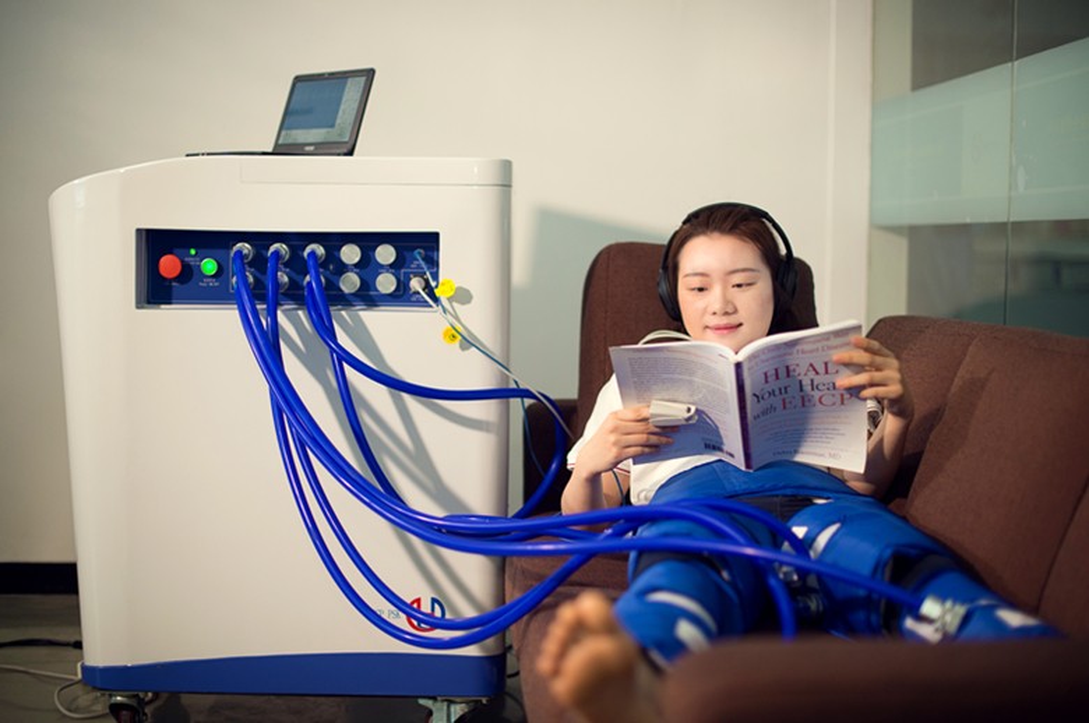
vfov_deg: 26.9
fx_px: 1511
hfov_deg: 39.6
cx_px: 544
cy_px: 362
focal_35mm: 50
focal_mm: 50
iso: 800
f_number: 1.8
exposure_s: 1/250
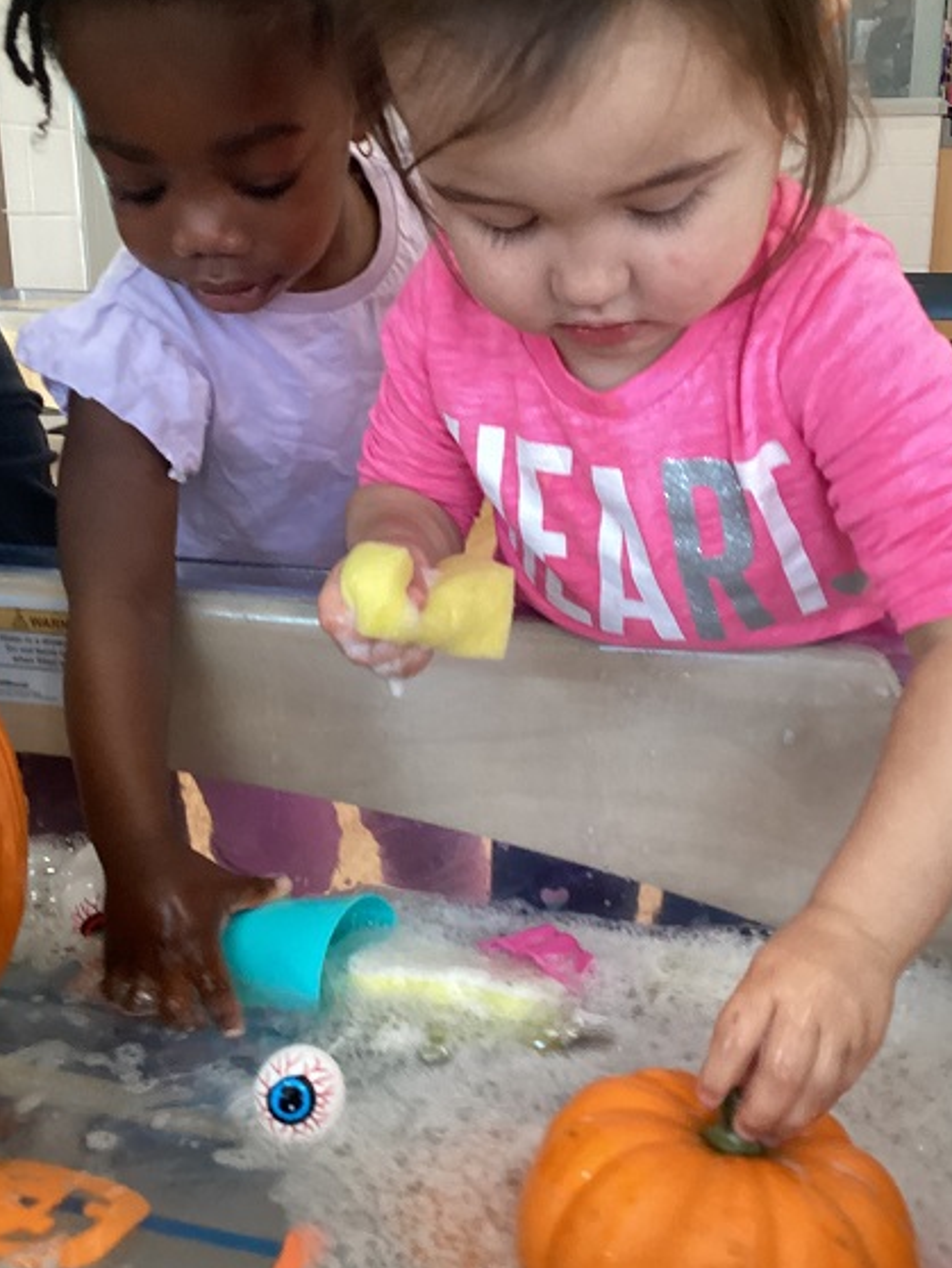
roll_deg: -2.0
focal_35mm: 37
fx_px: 1356
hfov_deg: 38.7
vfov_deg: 50.1
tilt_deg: -15.6
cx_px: 477
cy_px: 616
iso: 160
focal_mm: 3.3
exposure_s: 1/60
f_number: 2.4
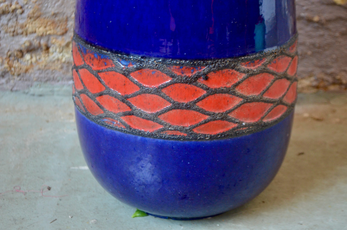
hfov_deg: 28.1
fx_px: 693
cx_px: 174
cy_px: 115
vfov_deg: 18.8
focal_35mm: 72
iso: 1250
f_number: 5.6
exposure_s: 1/10
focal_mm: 48
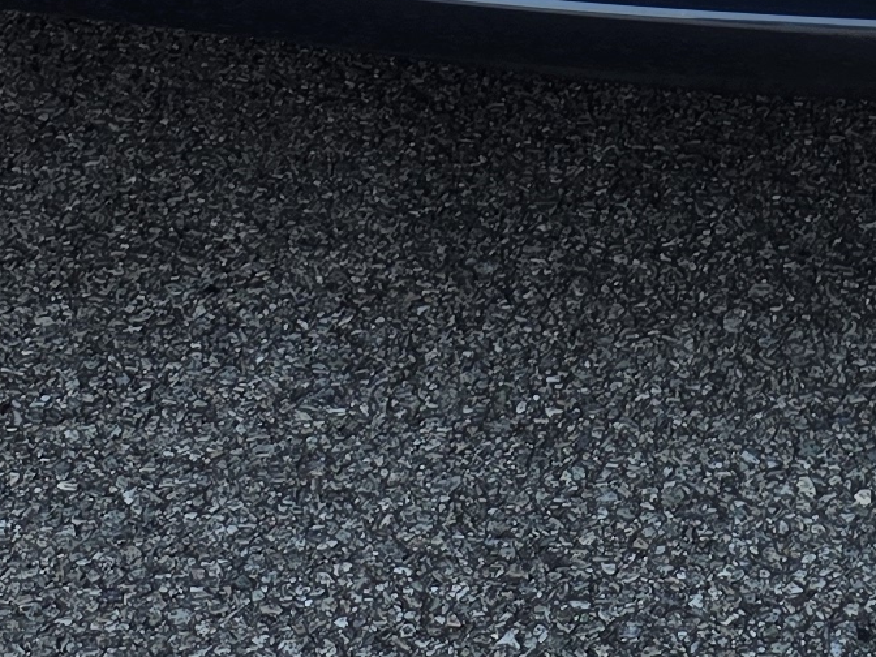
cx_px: 880
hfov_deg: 14.2
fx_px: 3467
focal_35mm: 137
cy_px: -963
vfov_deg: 9.5
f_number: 1.7
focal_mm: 6.3
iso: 40
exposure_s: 1/1654
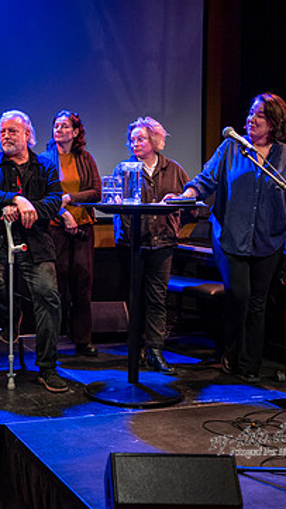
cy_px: 238
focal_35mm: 59
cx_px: -17
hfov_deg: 19.6
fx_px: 796
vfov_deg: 35.4
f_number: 2.2
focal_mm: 35
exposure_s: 1/200
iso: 1000
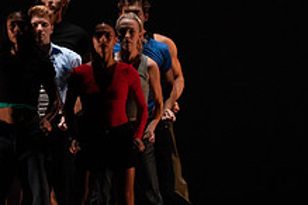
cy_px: 32
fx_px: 4534
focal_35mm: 530
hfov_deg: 3.9
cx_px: 34
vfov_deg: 2.6
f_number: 5
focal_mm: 200
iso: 8000
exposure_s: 1/400
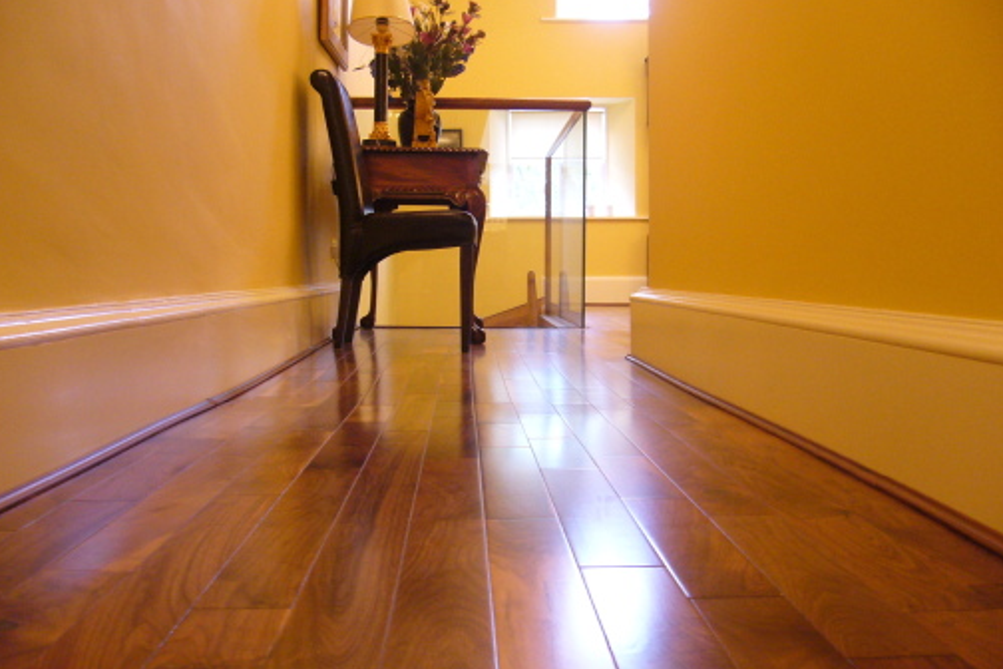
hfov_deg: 51.9
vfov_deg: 35.9
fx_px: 1031
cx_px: 496
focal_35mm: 37
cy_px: 323
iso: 200
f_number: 2.8
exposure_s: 1/8
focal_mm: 5.8
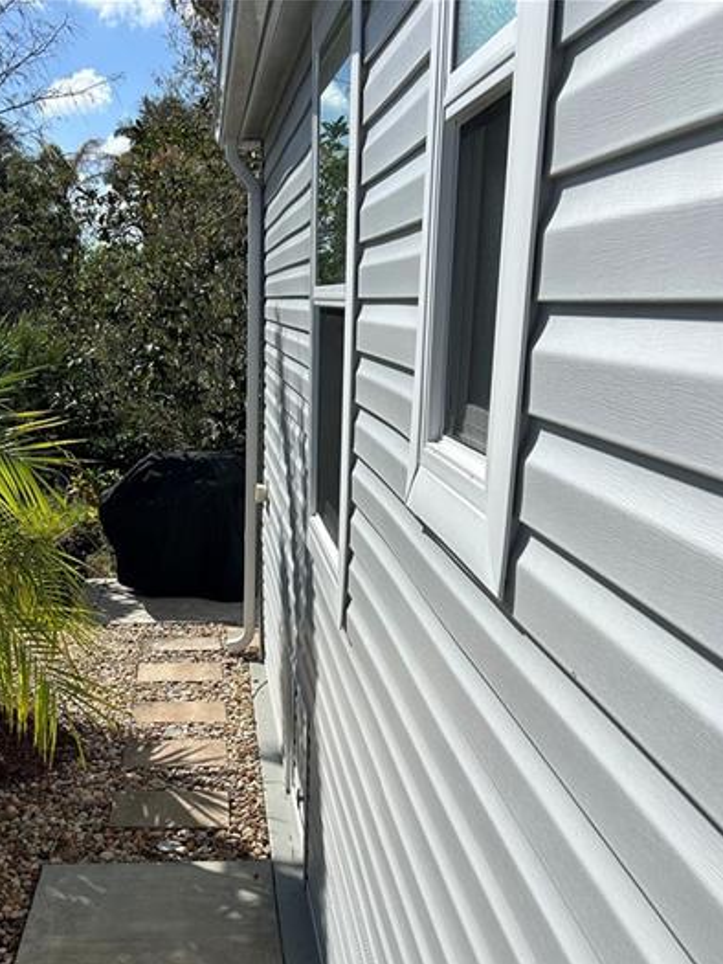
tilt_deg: -20.6
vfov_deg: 47.4
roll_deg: +1.1
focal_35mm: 38
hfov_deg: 37.2
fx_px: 1058
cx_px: 224
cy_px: 703
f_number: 1.5
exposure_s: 1/6993
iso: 50
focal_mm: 5.7
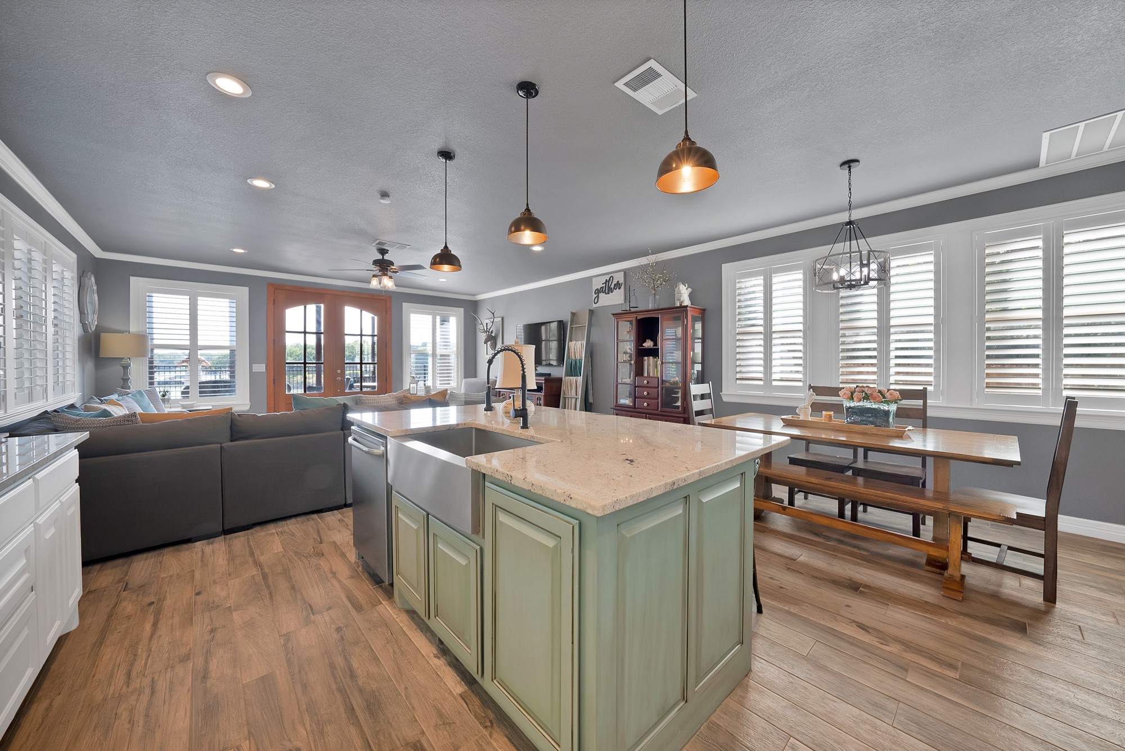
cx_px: 562
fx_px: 375
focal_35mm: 12
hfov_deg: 112.6
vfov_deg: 90.1
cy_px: 376
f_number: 9
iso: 640
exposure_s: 1/10
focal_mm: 12
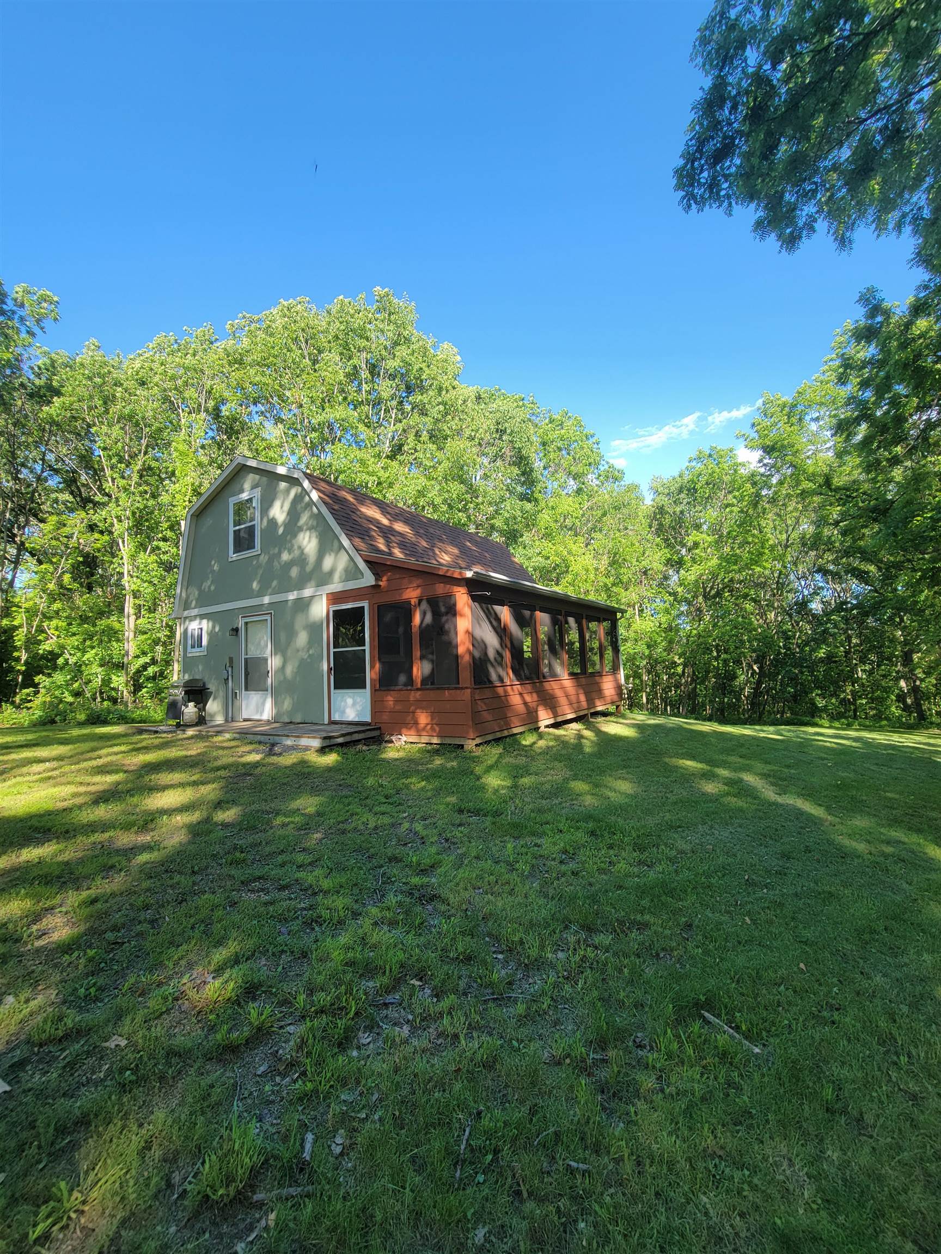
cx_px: 470
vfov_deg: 106.2
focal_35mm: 13
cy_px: 627
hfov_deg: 89.9
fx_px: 471
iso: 50
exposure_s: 1/320
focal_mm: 2.2
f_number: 2.2
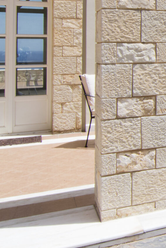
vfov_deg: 32.7
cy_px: 32
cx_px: 318
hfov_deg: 17.6
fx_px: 404
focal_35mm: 58
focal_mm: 13
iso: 200
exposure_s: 1/60
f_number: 16
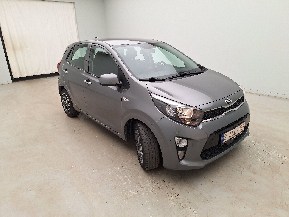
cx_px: 144
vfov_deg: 58.9
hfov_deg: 73.9
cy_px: 108
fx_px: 192
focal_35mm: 23
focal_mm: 5.54
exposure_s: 1/100
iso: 50
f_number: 1.8
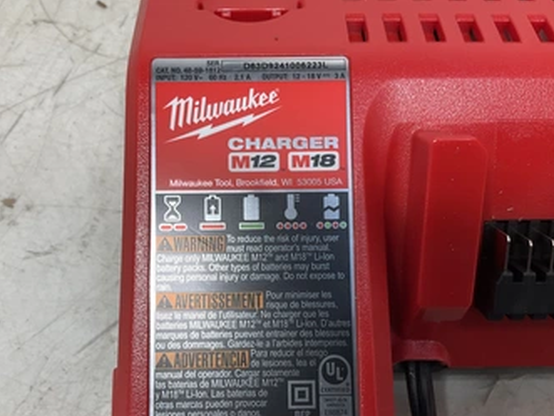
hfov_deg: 52.6
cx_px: 266
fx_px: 561
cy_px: 249
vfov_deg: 40.6
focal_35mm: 35
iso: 32
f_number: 1.8
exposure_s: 1/60
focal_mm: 3
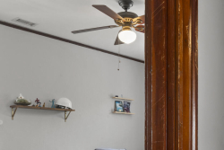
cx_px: 175
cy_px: 128
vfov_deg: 29.0
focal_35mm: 45
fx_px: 280
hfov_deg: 41.9
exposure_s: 1/5
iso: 400
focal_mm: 10
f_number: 8
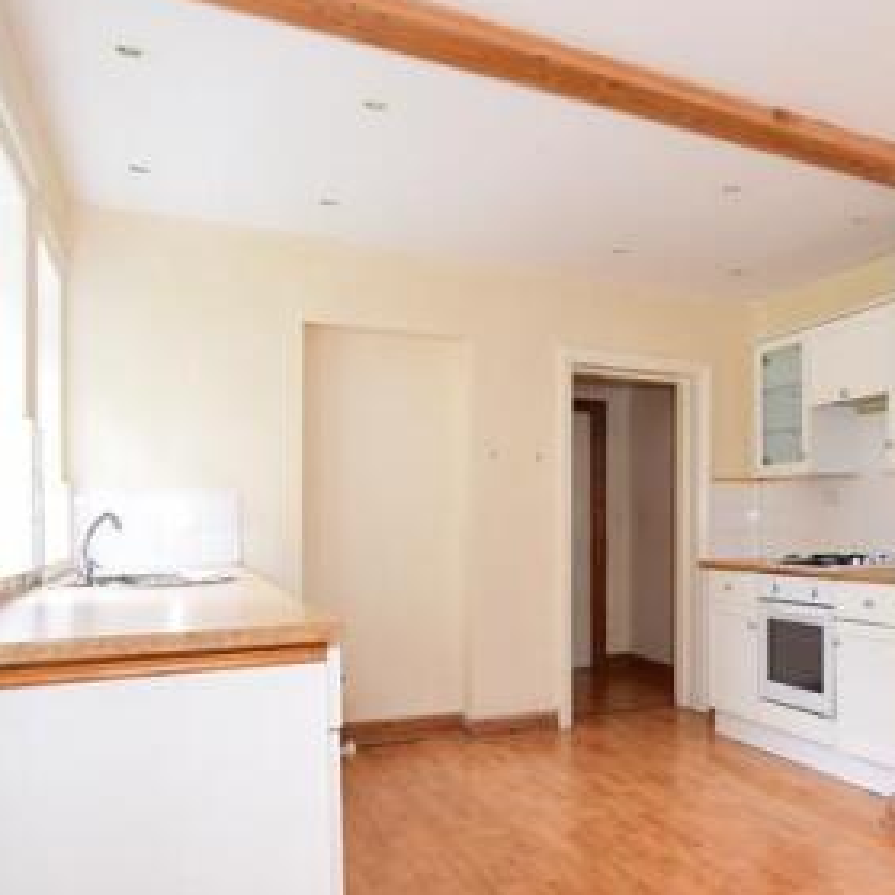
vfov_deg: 53.8
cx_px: 792
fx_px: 878
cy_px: 521
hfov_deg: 48.8
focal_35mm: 30
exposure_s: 1/13
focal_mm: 10
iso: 400
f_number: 5.6
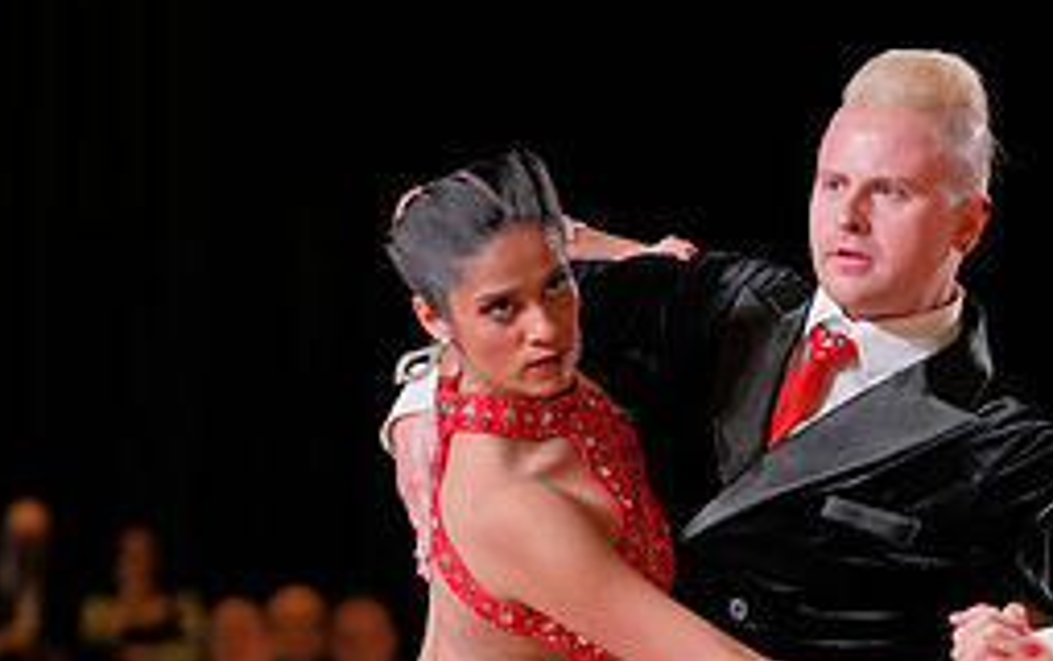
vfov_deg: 5.1
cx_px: 613
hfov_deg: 8.2
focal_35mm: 257
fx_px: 7383
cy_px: 843
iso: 500
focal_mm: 111
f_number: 2.8
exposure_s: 1/320
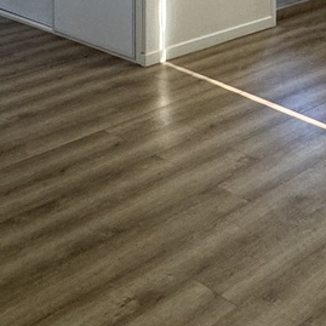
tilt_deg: -0.9
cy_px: -157
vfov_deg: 21.3
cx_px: 281
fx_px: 735
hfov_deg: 24.4
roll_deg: +0.8
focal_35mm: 69
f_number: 2.2
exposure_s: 1/50
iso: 160
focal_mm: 2.22
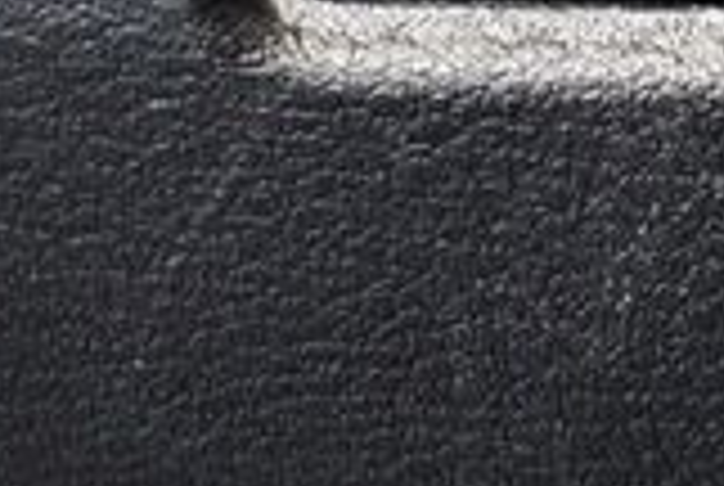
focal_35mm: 159
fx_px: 3204
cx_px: 1376
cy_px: -135
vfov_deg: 8.6
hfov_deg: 11.7
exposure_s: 1/60
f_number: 3.8
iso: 4000
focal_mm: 20
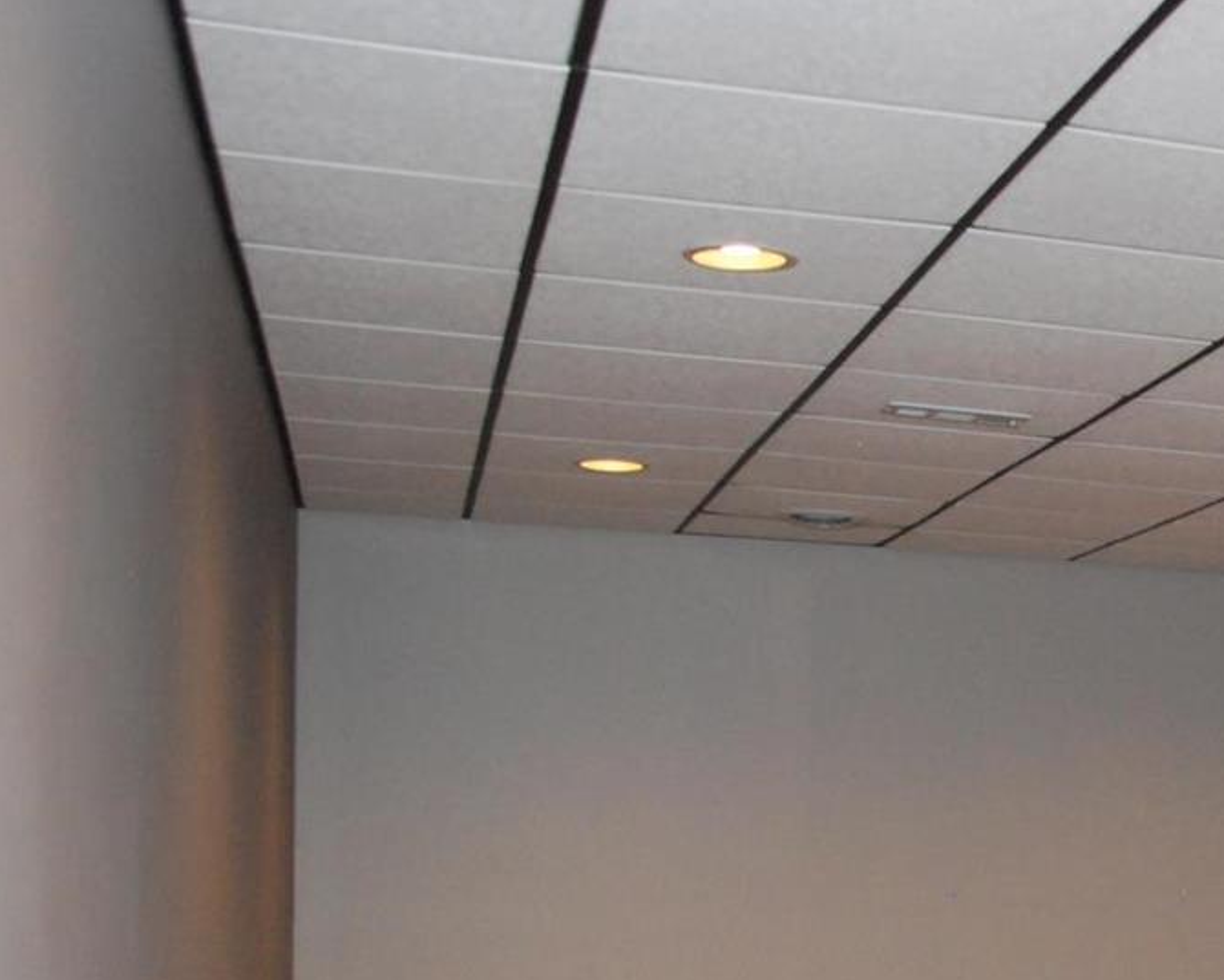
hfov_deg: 23.7
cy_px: 945
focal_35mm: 74
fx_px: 2681
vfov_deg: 20.2
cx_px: 1425
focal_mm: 22
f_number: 5.6
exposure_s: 1/60
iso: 1250
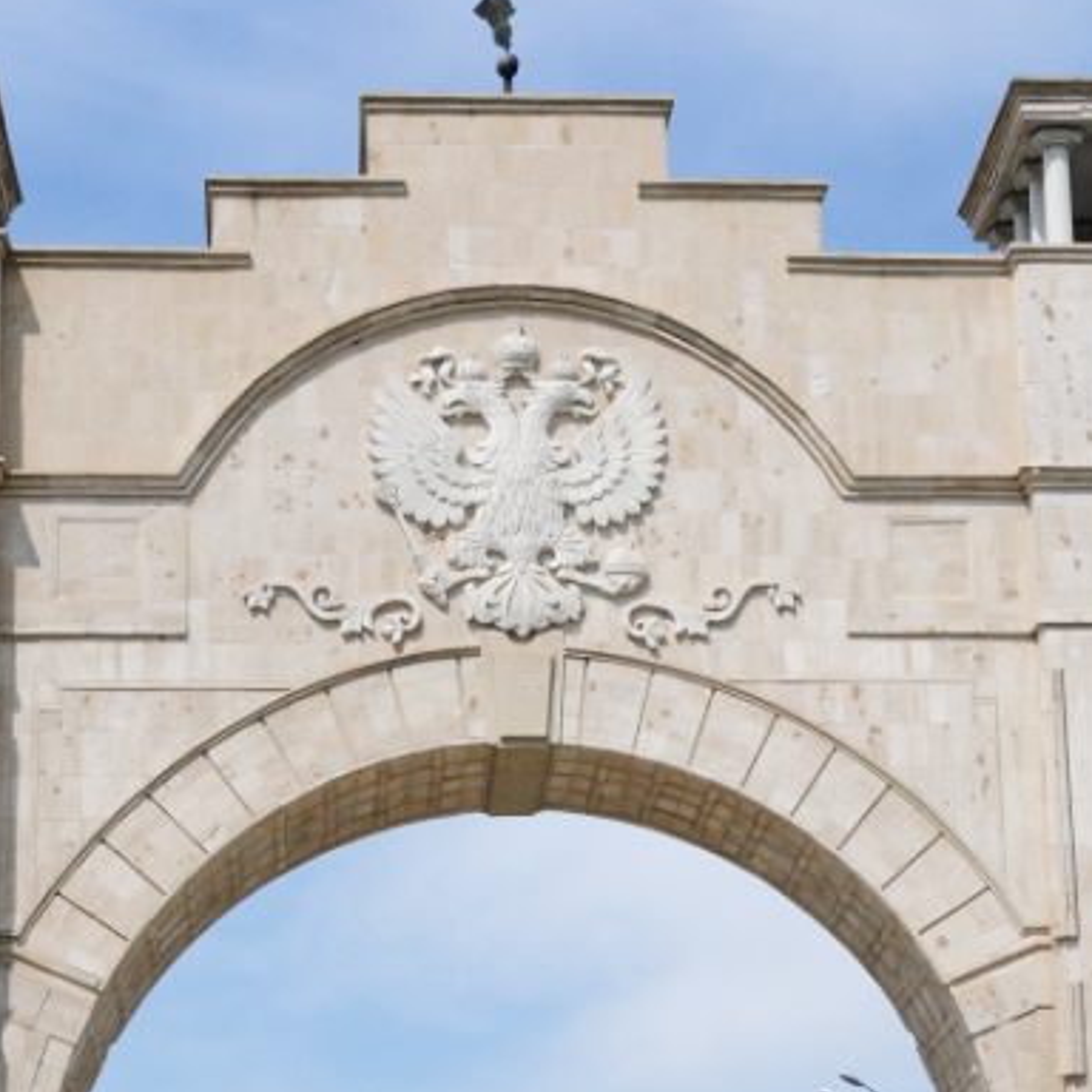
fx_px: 3430
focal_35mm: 96
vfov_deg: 18.0
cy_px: 771
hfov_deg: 18.1
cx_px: 597
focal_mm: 29
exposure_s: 1/2500
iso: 640
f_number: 10
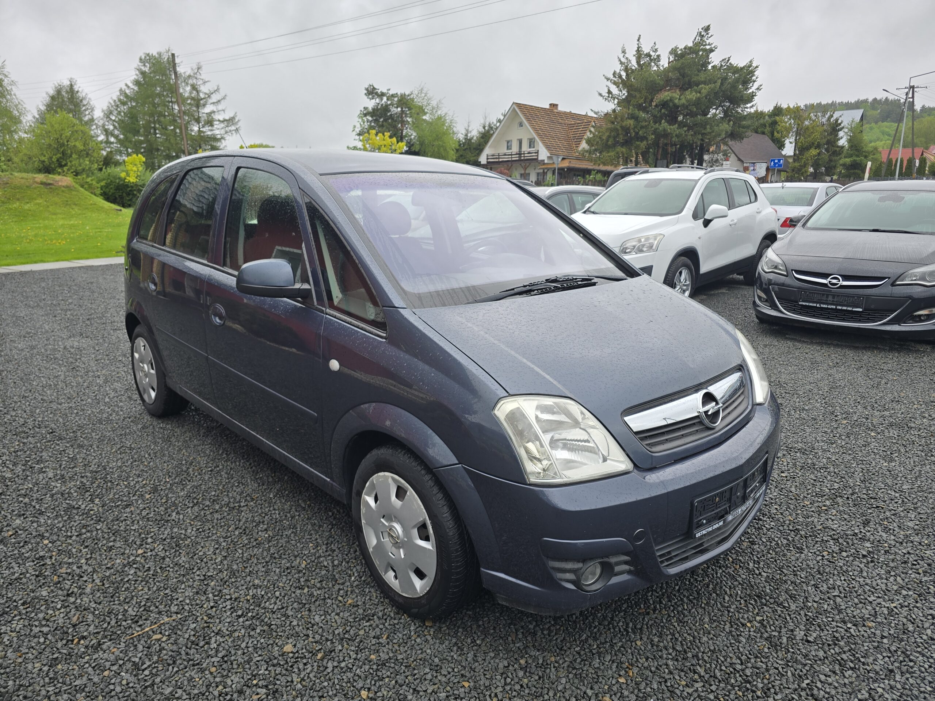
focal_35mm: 23
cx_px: 468
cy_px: 350
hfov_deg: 73.9
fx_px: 621
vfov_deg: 58.9
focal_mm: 6.3
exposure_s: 1/322
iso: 12
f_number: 1.7
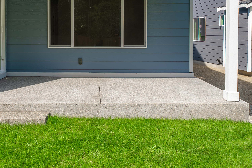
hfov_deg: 54.0
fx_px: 245
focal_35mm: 35
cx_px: 100
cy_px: 36
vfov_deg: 36.7
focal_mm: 21
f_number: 6.3
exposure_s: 1/100
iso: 80
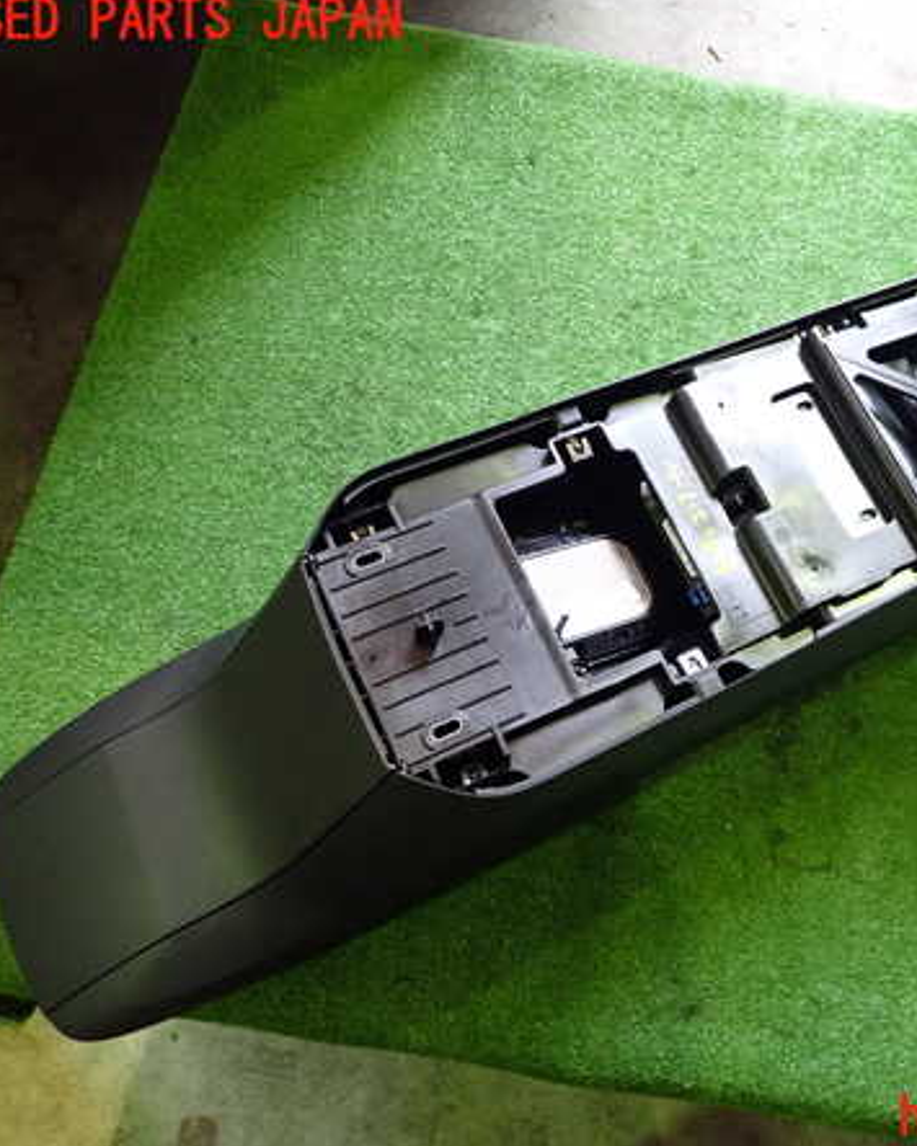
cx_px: 708
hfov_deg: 42.9
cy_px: 570
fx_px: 1120
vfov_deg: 54.2
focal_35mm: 33
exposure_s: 1/30
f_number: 2
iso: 250
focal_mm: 4.5
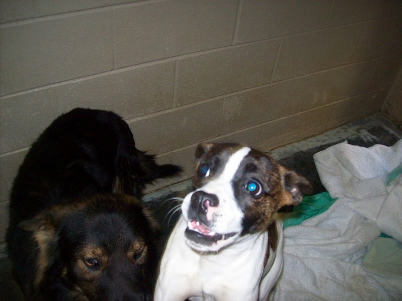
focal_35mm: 36
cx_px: 201
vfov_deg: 39.6
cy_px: 150
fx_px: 418
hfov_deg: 51.4
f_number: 2.7
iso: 200
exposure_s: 1/64
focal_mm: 6
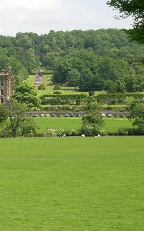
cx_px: 4
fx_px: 547
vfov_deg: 23.8
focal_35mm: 87
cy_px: 111
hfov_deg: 14.8
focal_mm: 12.2
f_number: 3.4
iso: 100
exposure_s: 1/546
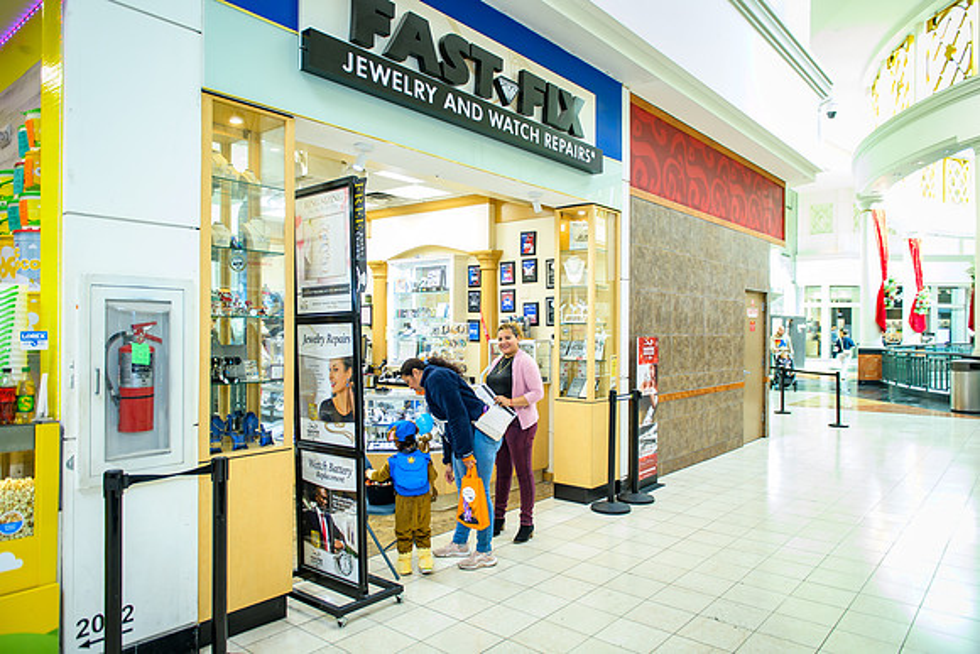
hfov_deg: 73.7
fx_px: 653
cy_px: 327
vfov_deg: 53.2
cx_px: 490
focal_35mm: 24
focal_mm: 24
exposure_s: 1/200
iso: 1250
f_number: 3.2
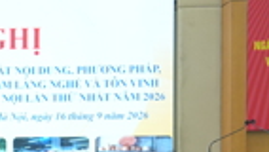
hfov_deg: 13.0
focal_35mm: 155
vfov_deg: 7.7
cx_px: -150
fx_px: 1106
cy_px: 247
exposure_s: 1/200
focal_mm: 39
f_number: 3.5
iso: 2000
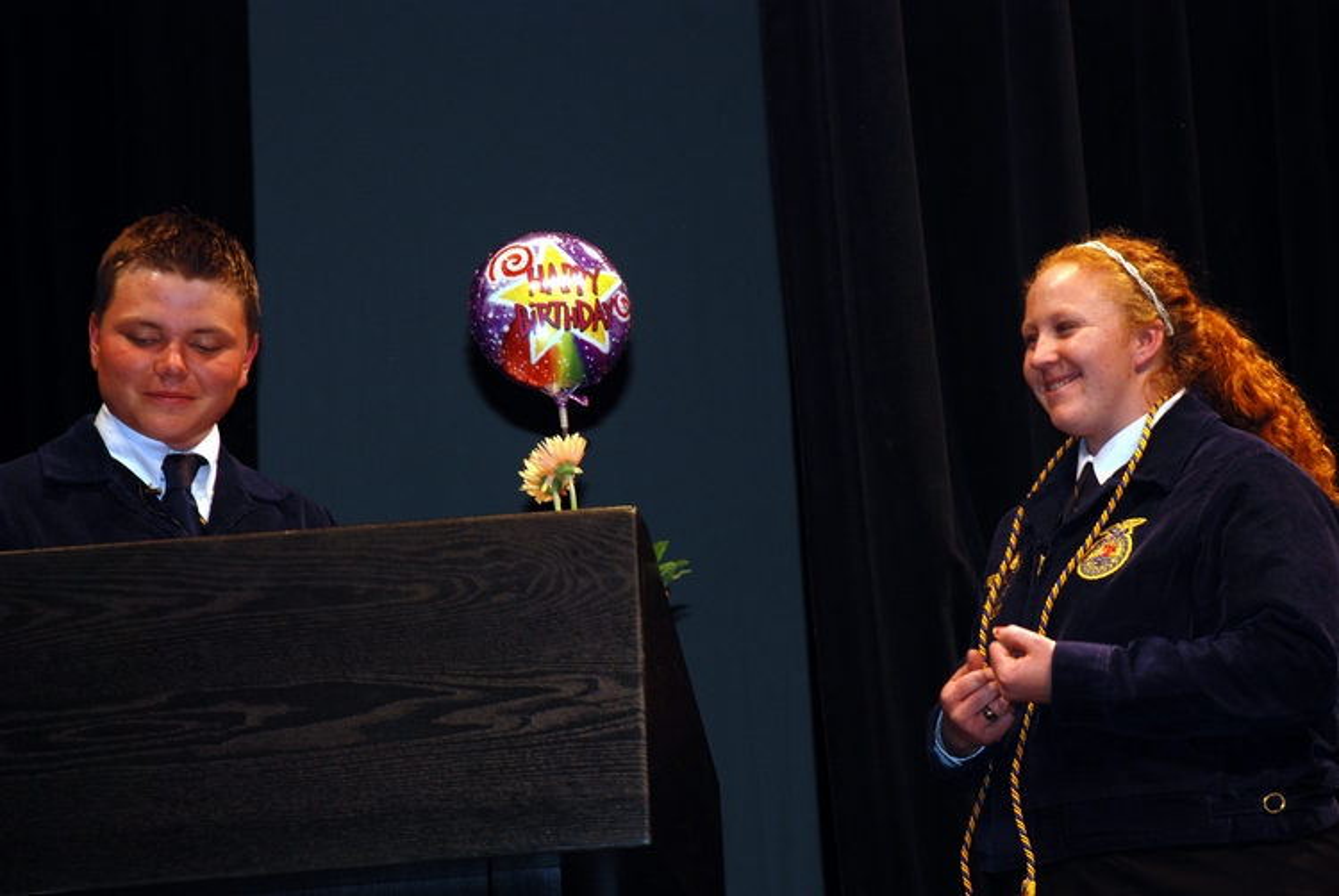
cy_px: 448
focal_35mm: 142
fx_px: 5306
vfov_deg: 9.7
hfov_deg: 14.4
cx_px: 670
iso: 220
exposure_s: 1/60
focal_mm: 95
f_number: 5.6
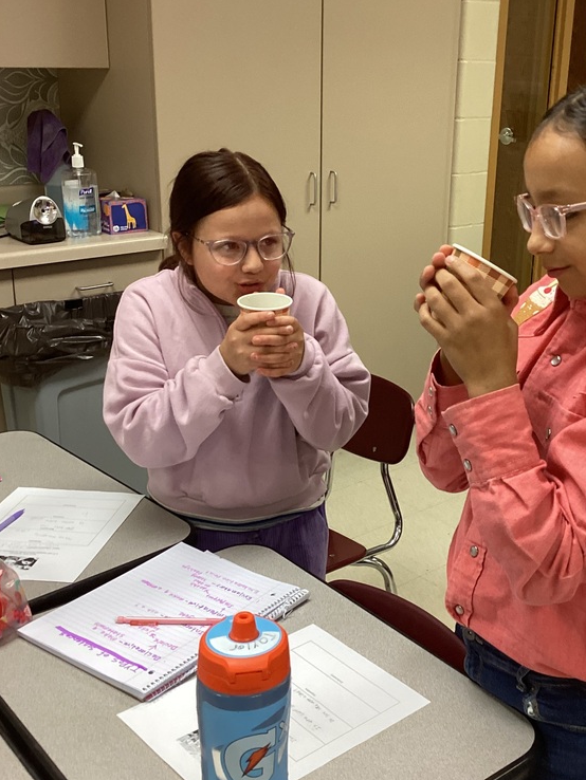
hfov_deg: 33.4
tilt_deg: -18.6
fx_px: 970
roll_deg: -1.2
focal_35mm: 43
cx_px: 383
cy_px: 402
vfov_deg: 43.8
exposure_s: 1/60
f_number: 2.4
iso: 160
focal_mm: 3.3
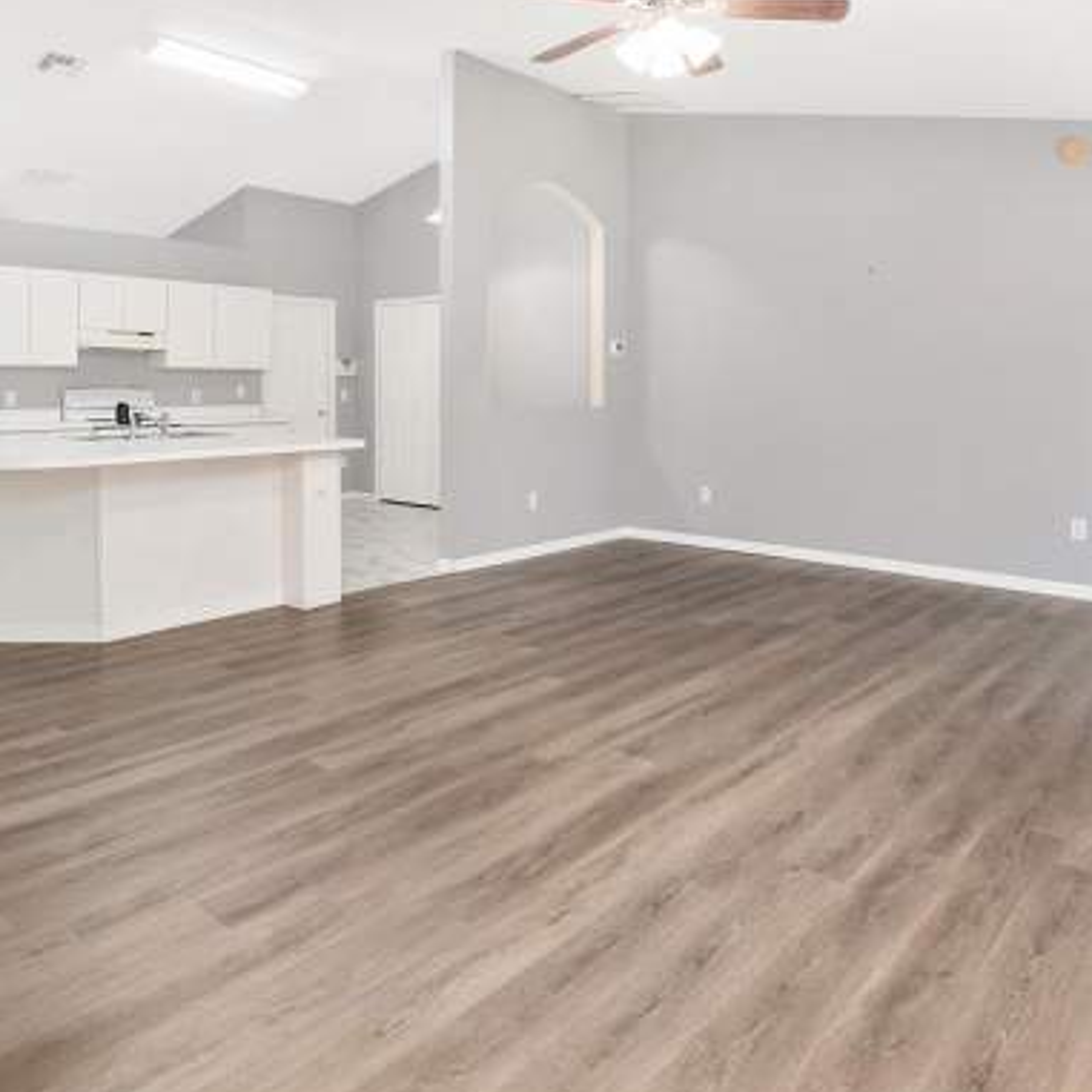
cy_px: 383
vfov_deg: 61.7
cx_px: 479
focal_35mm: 25
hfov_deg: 62.7
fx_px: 892
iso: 250
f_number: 7.1
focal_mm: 14
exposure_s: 1/1.67
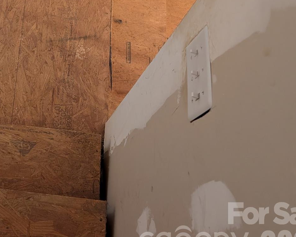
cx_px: 6
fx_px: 447
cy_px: 22
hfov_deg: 33.8
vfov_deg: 28.5
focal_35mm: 51
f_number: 1.68
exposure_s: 1/60
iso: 595
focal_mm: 6.9
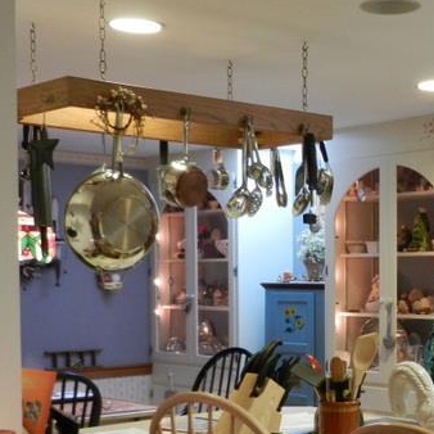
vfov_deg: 24.8
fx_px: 979
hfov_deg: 24.4
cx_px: 381
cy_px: 320
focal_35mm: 69
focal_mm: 5.9
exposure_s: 1/15
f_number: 3.8
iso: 400
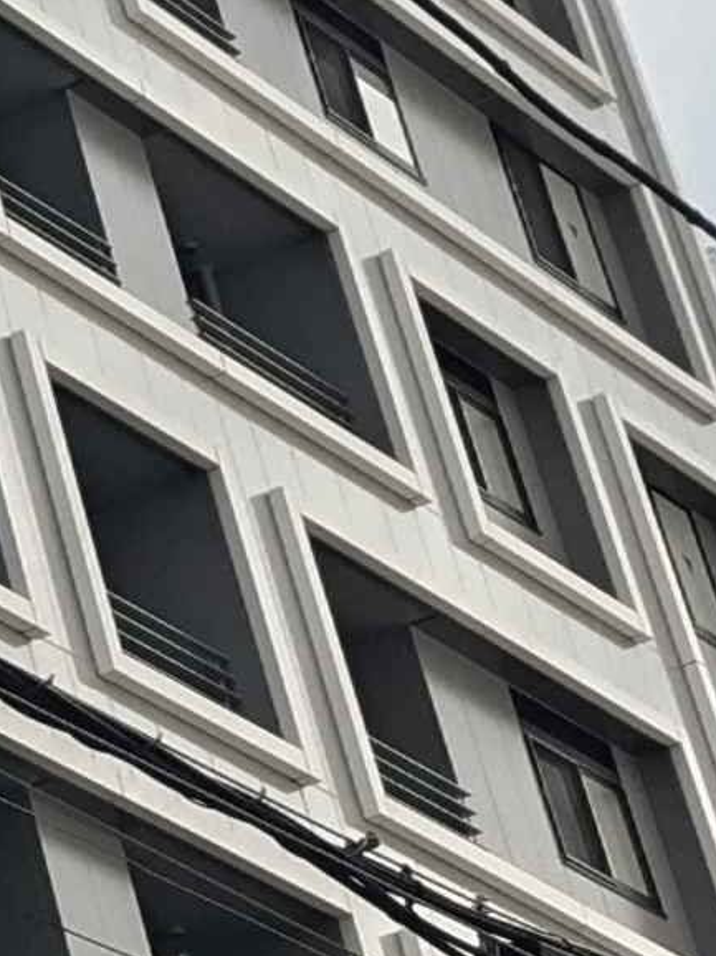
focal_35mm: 180
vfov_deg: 10.9
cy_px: -3
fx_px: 4968
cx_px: -1546
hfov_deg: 7.2
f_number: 1.79
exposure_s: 1/455
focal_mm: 4.8
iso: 50
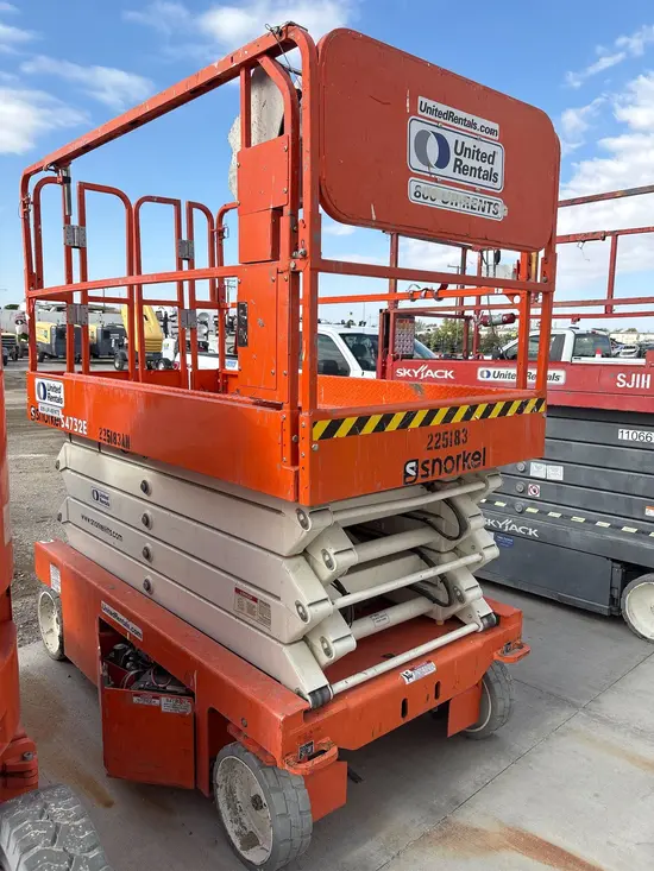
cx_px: 327
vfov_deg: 67.3
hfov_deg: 53.1
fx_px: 655
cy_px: 436
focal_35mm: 26
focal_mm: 5.96
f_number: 1.6
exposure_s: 1/2283
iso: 50
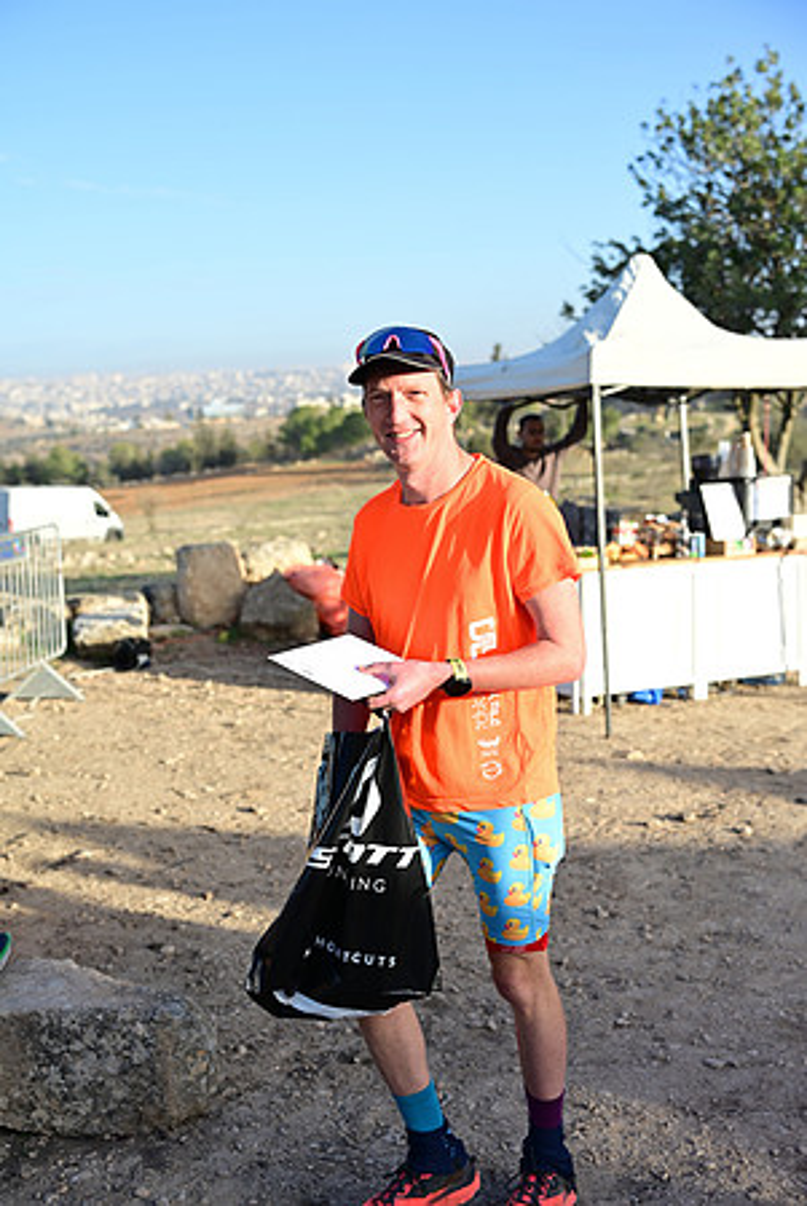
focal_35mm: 44
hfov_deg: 30.6
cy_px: 603
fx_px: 1476
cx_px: 404
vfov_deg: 44.5
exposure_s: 1/500
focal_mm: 44
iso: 100
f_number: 3.5
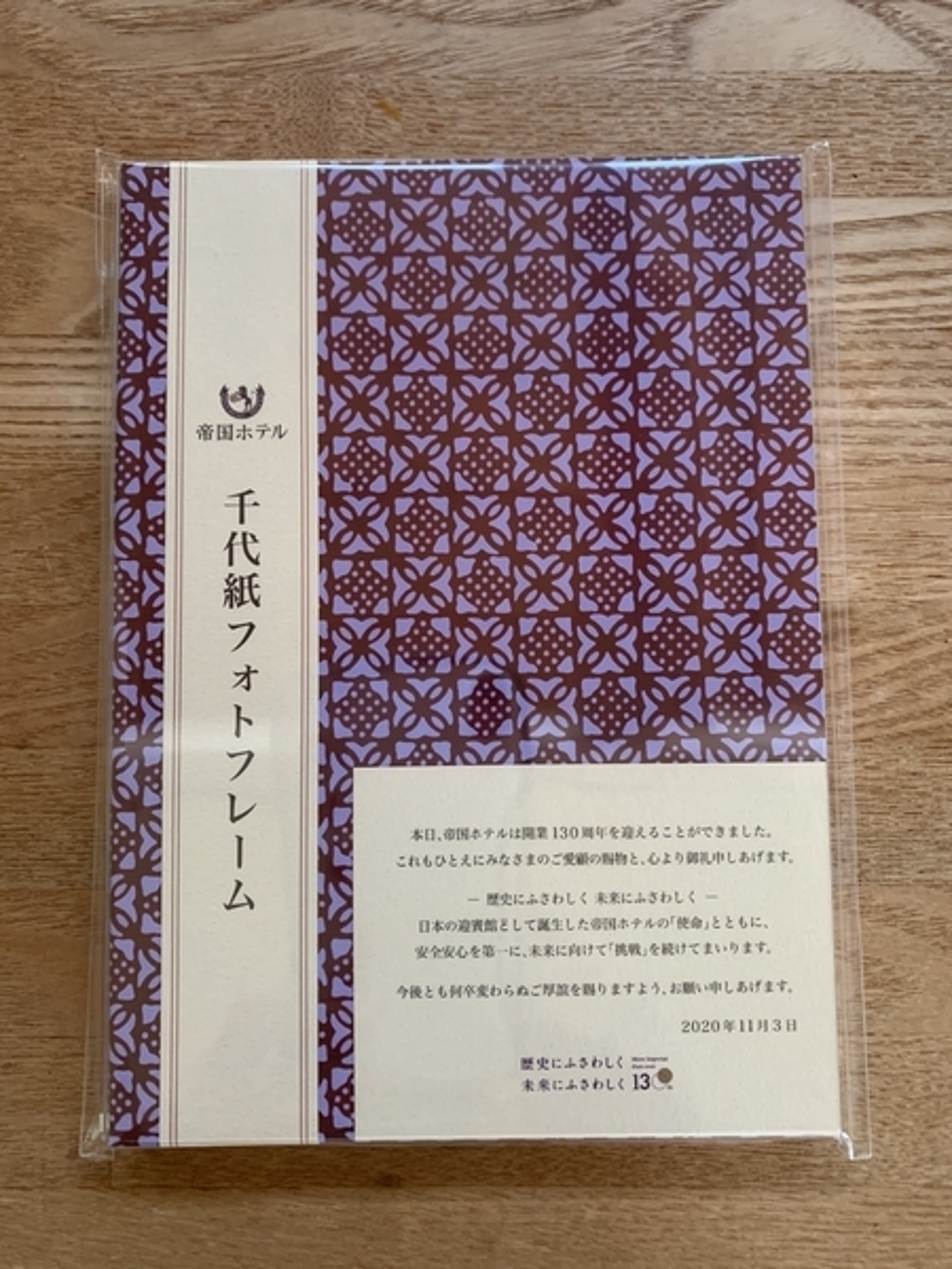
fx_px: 953
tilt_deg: -84.2
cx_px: 476
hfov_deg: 53.1
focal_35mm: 26
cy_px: 634
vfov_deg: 67.3
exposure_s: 1/60
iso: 320
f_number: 1.8
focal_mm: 4.25
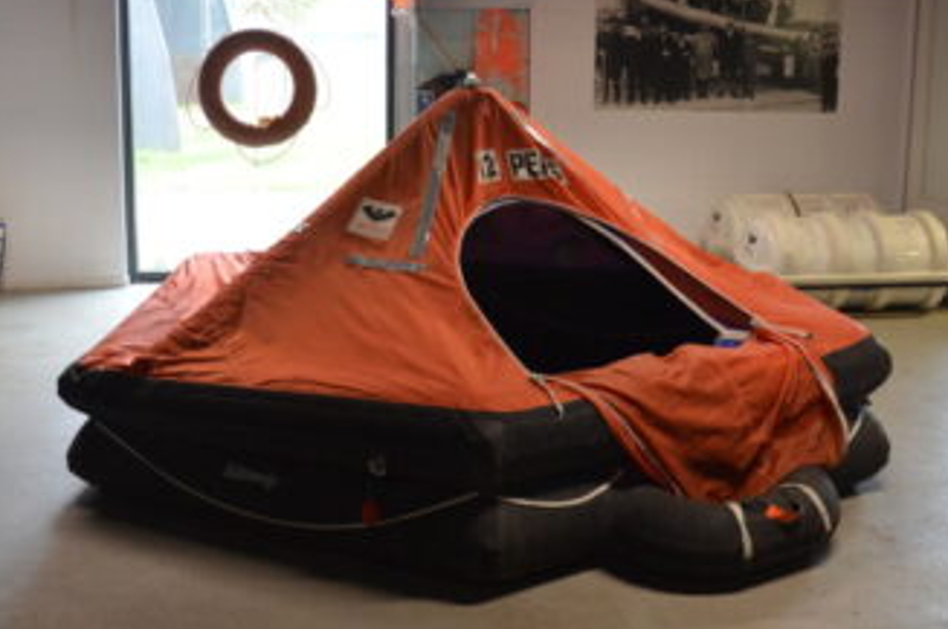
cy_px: 254
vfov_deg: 31.0
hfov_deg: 45.4
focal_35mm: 43
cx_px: 513
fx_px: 1131
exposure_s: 1/50
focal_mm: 18
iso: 800
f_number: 3.5
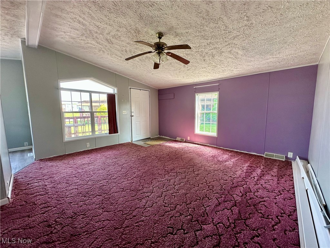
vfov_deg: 85.7
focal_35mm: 14
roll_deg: +0.2
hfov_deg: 102.1
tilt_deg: -5.7
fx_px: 133
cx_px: 165
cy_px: 124
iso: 125
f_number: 2.2
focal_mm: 2.22
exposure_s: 1/99
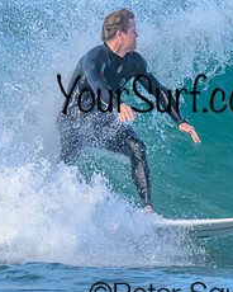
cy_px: 75
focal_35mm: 2604
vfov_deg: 0.7
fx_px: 22446
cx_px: 200
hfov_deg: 0.6
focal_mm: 800
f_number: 11
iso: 2800
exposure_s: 1/2000
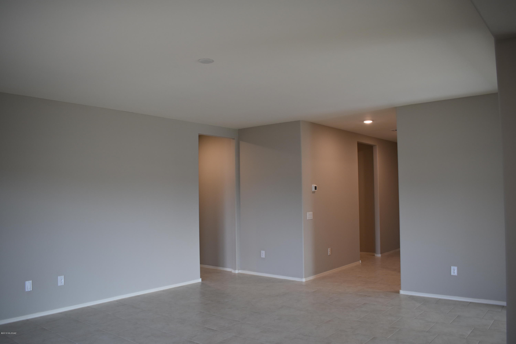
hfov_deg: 67.4
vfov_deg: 47.9
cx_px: 258
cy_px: 172
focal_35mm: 27
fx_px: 387
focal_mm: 18
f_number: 4.5
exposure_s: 1/80
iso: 400
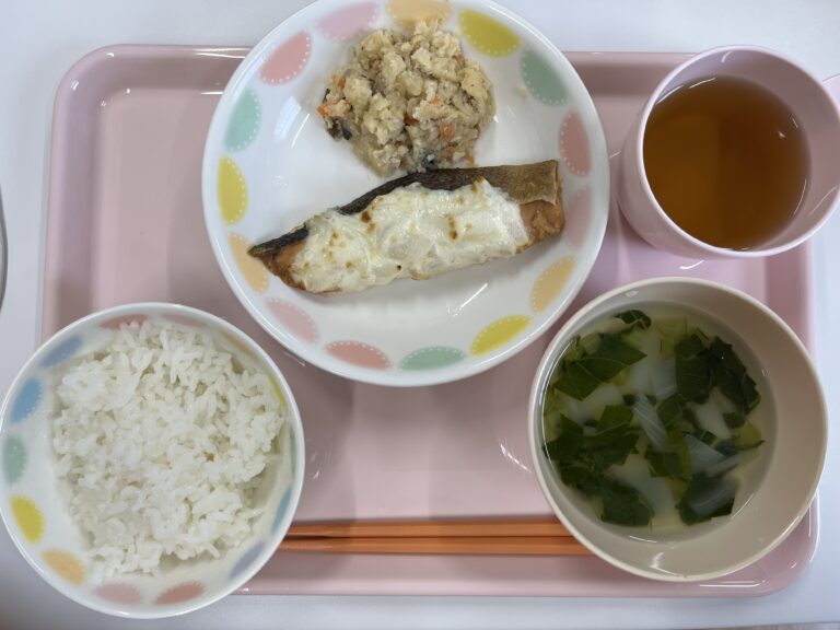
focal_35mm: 26
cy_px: 315
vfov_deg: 53.1
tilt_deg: -86.2
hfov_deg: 67.3
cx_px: 420
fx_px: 631
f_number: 1.6
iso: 40
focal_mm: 5.1
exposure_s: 1/122
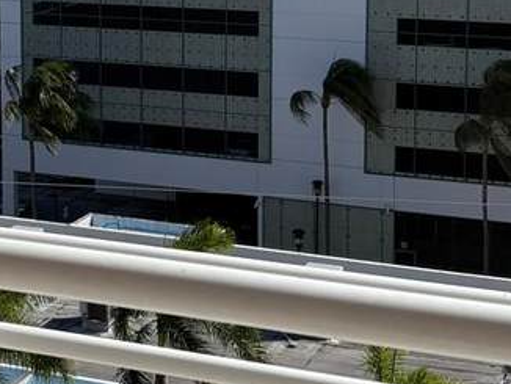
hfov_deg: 18.9
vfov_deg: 14.3
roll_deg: +0.2
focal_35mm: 102
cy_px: 8
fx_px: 1507
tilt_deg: -6.7
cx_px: 50
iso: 50
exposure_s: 1/1587
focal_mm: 5.96
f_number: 1.6
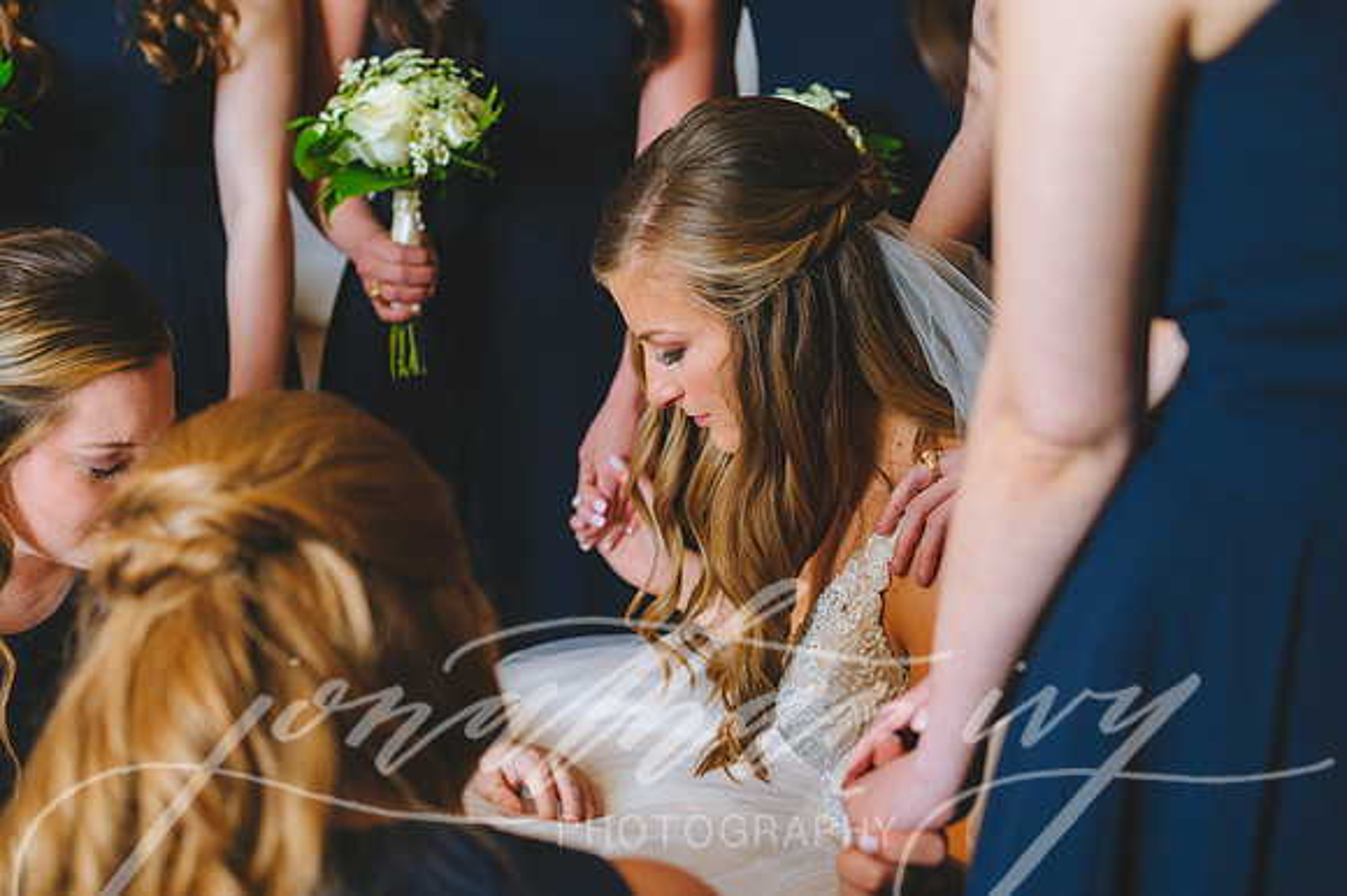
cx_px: 674
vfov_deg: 27.0
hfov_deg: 39.6
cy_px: 448
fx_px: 1870
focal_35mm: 50
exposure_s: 1/200
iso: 500
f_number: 3.5
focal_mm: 50
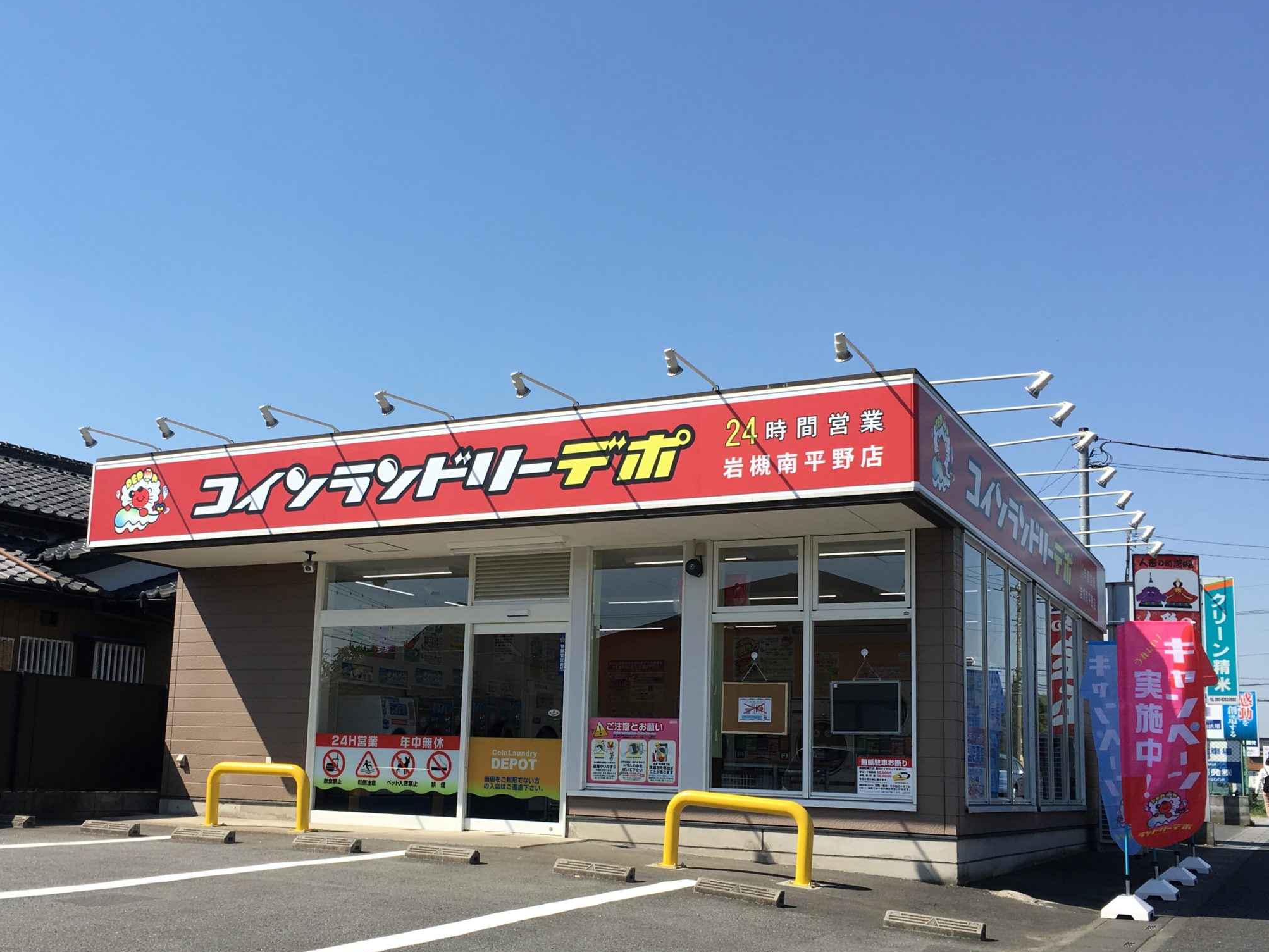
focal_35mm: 37
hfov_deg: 50.0
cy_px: 575
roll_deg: -1.0
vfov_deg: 38.5
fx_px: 1357
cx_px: 566
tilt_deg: +10.6
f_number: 2.2
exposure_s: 1/1451
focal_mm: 4.15
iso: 25
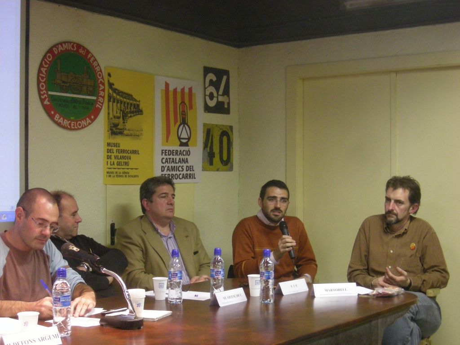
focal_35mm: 61
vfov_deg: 24.0
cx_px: 230
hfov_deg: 31.7
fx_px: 811
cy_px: 172
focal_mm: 9.9
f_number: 3.5
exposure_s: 1/13
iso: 400
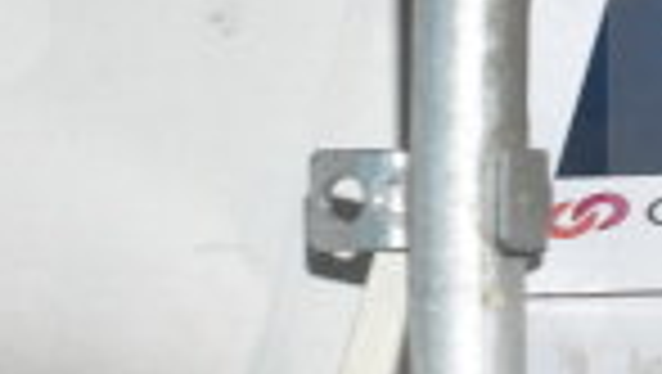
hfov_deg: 11.3
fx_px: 3198
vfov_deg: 6.7
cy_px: 255
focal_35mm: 182
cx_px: 991
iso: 1100
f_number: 4.2
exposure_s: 1/50
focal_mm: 28
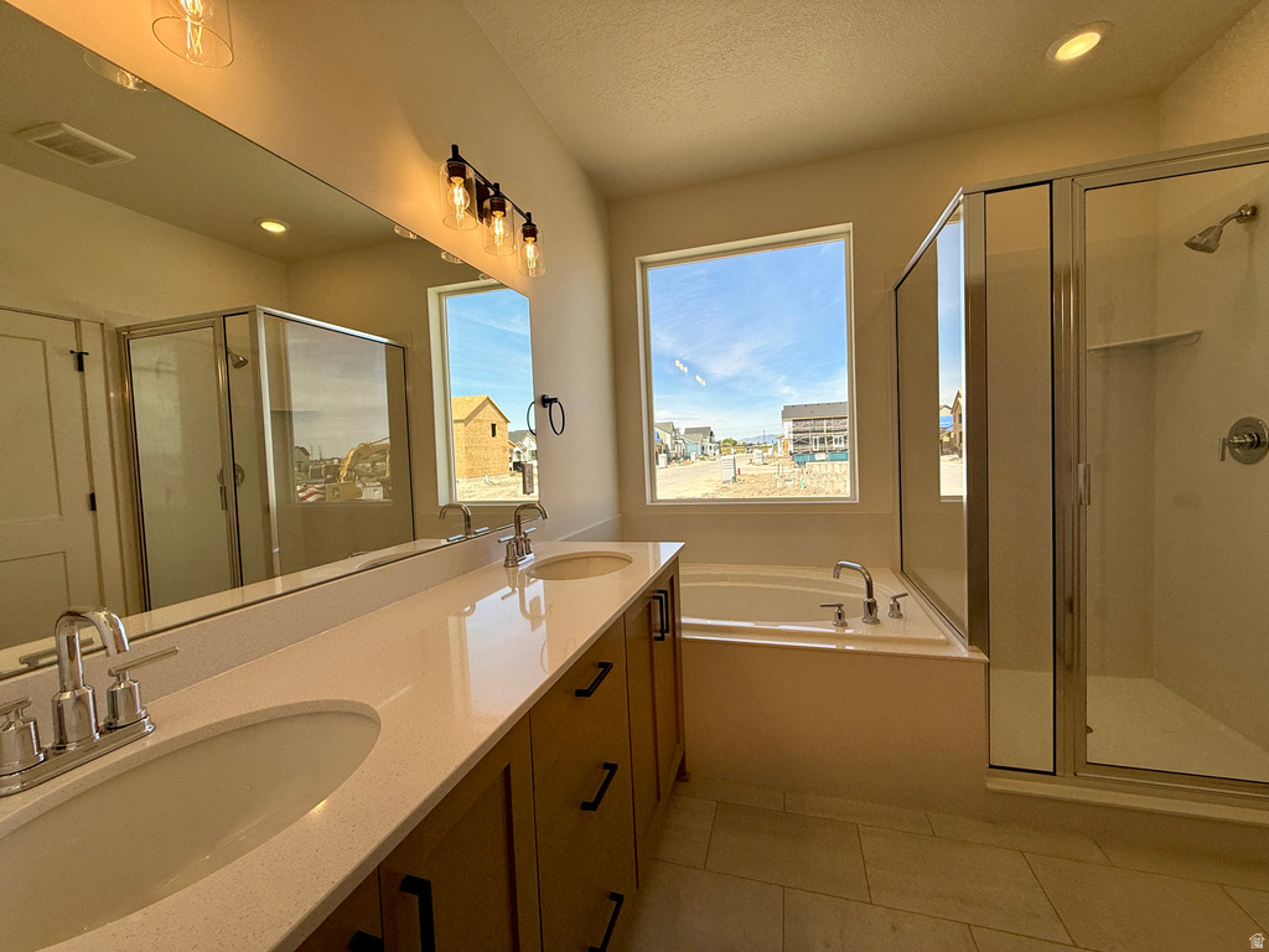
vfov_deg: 85.7
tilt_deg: -2.3
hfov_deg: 102.1
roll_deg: +2.5
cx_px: 634
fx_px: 513
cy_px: 476
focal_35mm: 14
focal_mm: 2.22
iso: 50
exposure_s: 1/876
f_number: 2.2
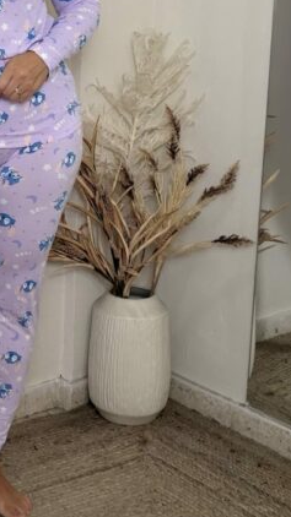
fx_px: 852
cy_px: 104
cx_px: -29
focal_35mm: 62
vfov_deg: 32.9
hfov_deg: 18.6
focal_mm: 2.71
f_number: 1.9
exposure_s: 1/50
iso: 100
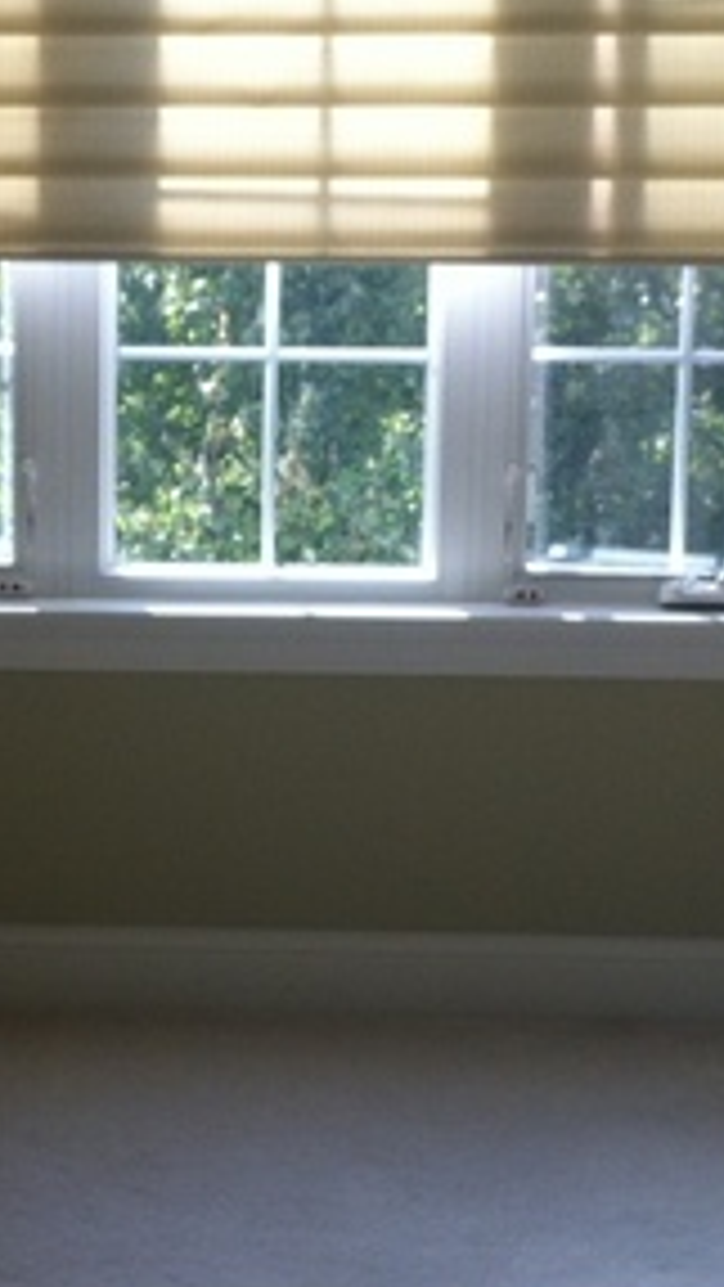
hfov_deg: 13.6
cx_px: 200
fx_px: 3036
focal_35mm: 89
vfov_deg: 23.9
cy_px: 652
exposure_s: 1/160
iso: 80
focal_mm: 3.85
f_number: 2.8
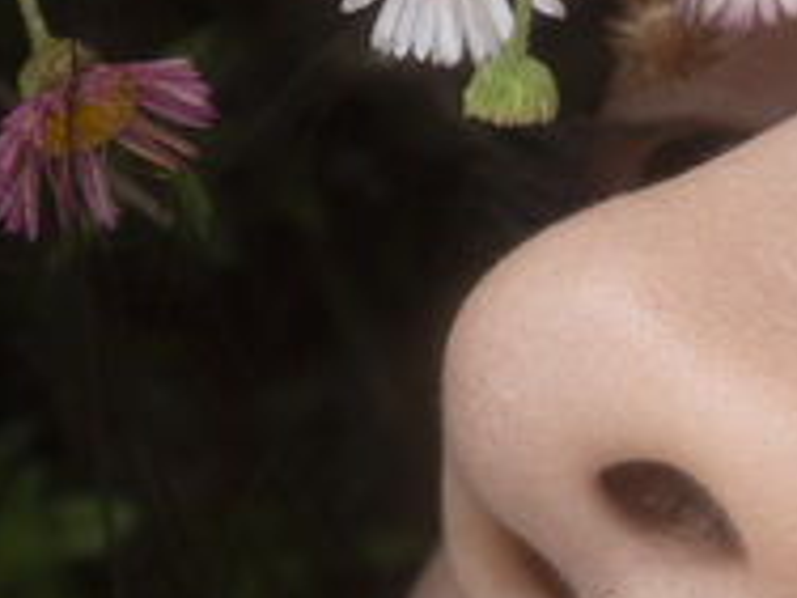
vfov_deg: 1.8
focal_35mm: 808
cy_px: 1171
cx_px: 2086
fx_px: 18603
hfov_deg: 2.4
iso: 100
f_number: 4
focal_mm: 88
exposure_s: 1/800
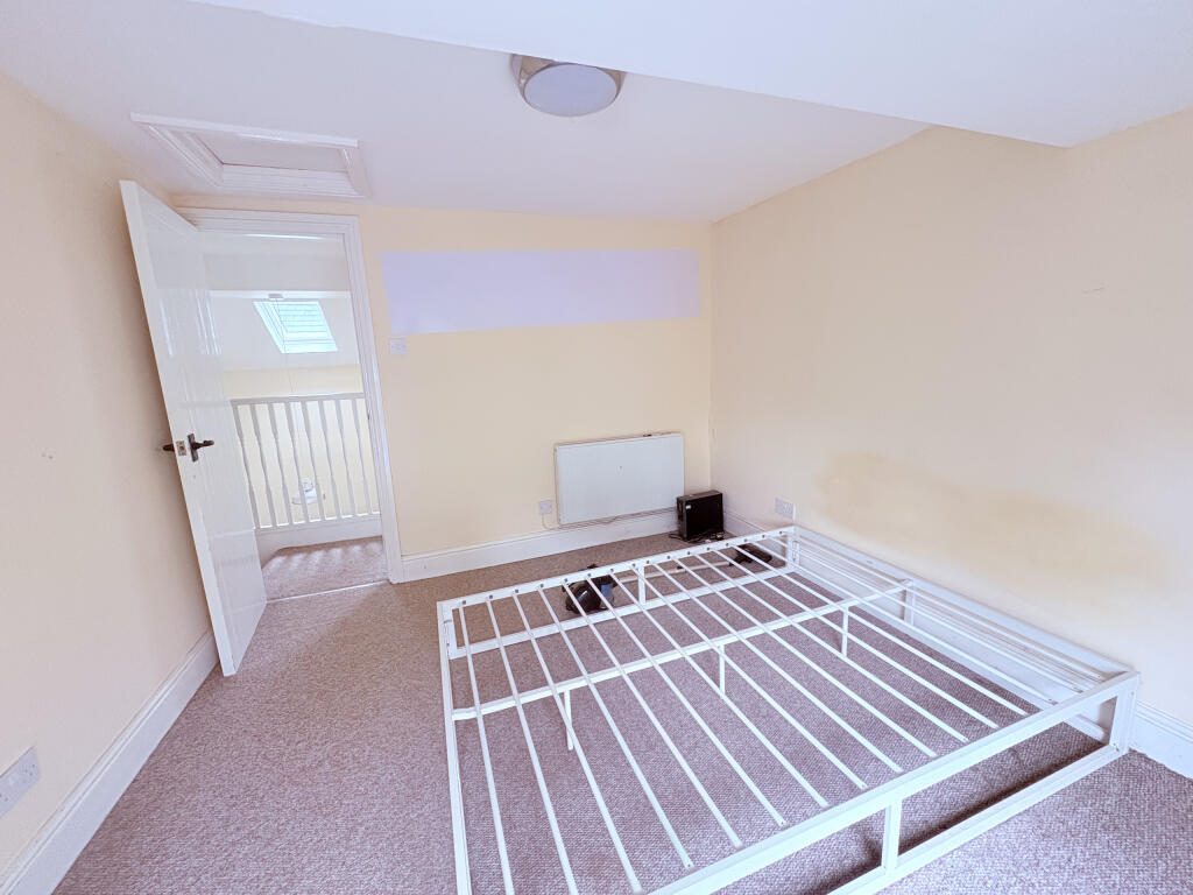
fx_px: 482
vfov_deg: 85.7
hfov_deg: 102.1
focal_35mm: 14
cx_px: 596
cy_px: 448
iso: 200
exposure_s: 1/89
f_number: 2.2
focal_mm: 2.22
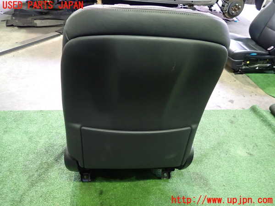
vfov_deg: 54.9
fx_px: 199
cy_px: 103
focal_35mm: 25
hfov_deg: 69.4
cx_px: 138
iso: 800
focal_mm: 4.5
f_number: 2
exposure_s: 1/15
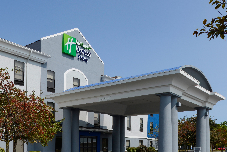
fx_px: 259
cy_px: 75
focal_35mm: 41
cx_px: 60
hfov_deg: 45.9
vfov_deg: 32.7
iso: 100
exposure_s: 1/100
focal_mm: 24
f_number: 16
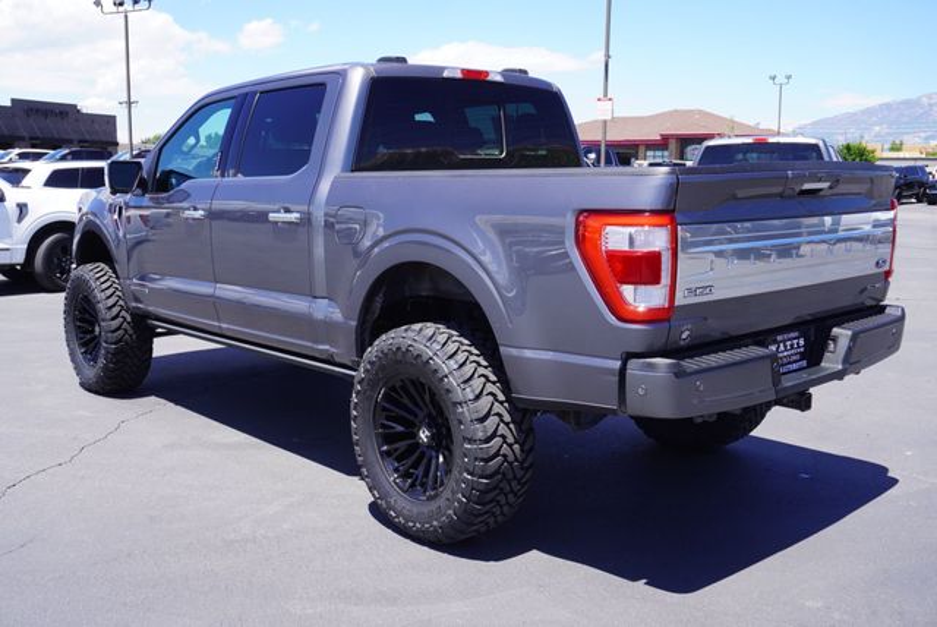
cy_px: 314
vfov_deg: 38.4
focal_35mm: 34
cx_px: 468
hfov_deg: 55.1
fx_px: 899
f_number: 7.1
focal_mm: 23
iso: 100
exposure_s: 1/160
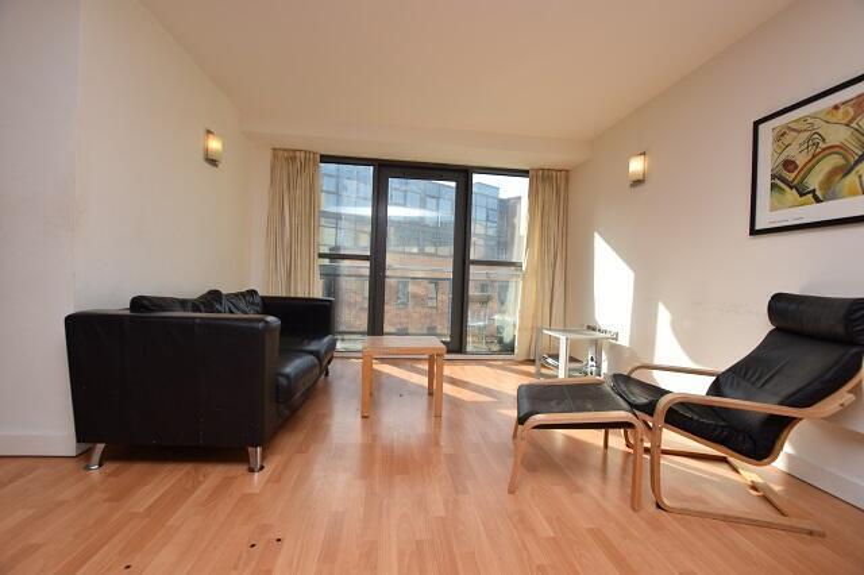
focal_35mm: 15
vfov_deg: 77.3
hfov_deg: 100.4
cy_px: 288
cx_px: 432
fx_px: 360
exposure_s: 1/160
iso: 100
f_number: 5.6
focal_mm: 10
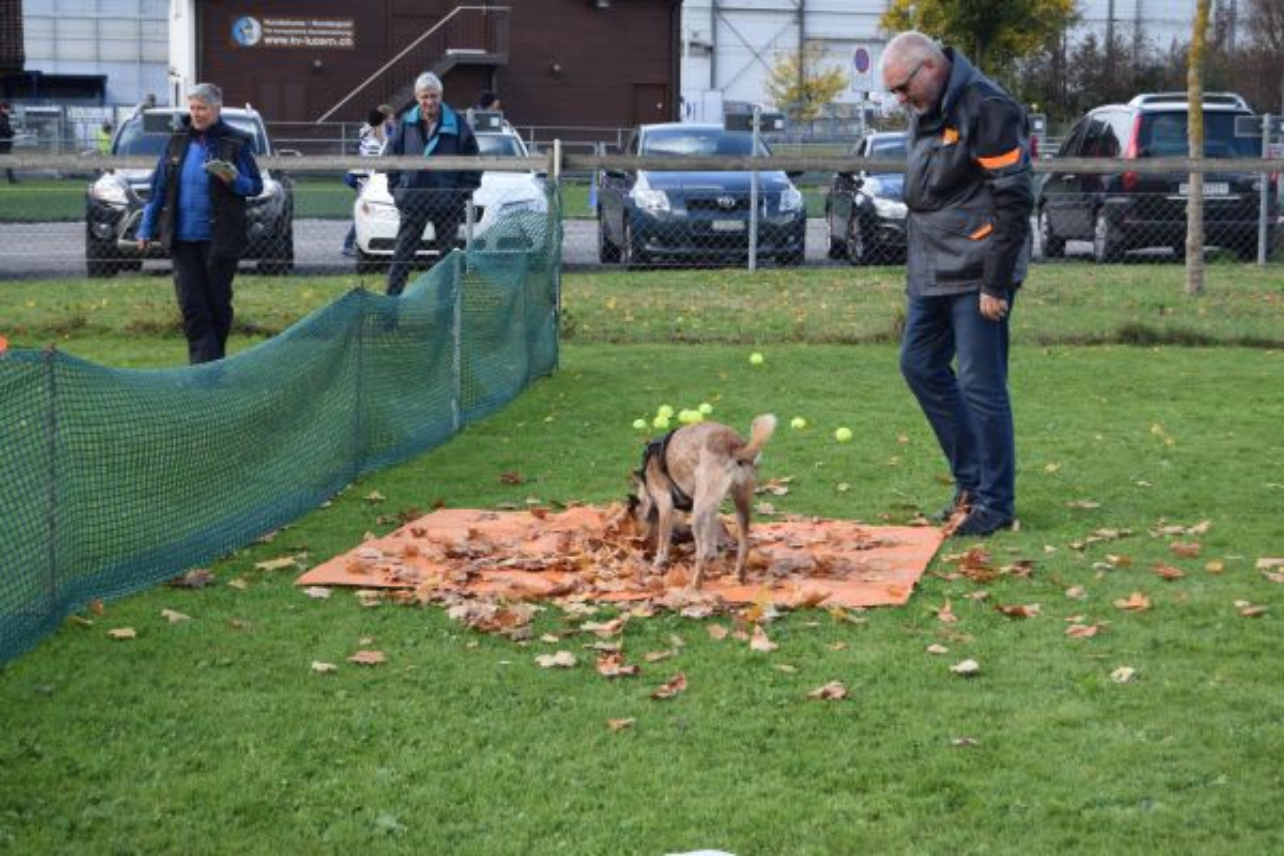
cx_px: 642
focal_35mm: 68
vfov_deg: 20.2
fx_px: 2407
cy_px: 428
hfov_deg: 29.9
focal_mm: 45
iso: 360
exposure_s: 1/250
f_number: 8
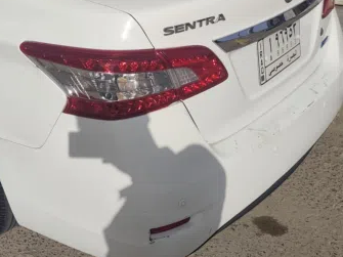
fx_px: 436
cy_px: 67
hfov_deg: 39.9
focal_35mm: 44
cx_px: 37
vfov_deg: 32.3
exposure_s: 1/2056
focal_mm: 6.19
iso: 50
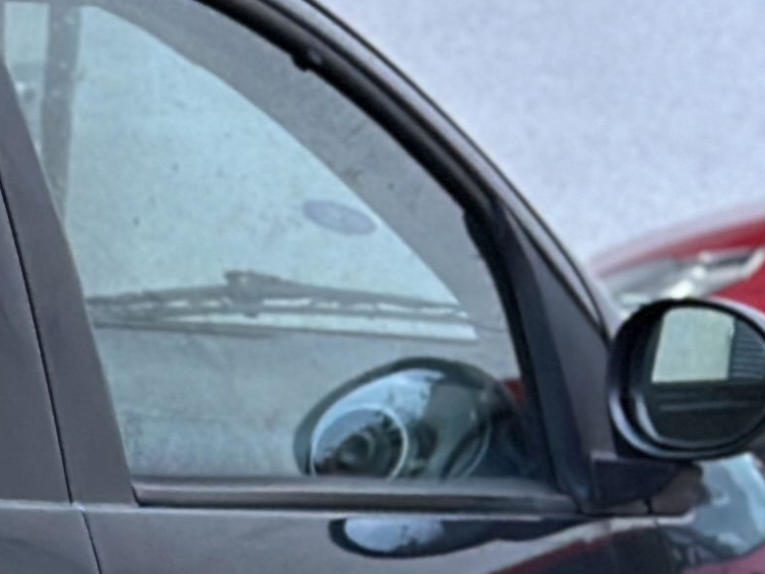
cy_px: 1058
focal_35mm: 249
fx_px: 5504
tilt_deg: -11.4
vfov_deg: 5.9
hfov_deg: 7.6
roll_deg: -1.8
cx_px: -777
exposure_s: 1/60
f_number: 1.78
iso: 320
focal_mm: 6.86
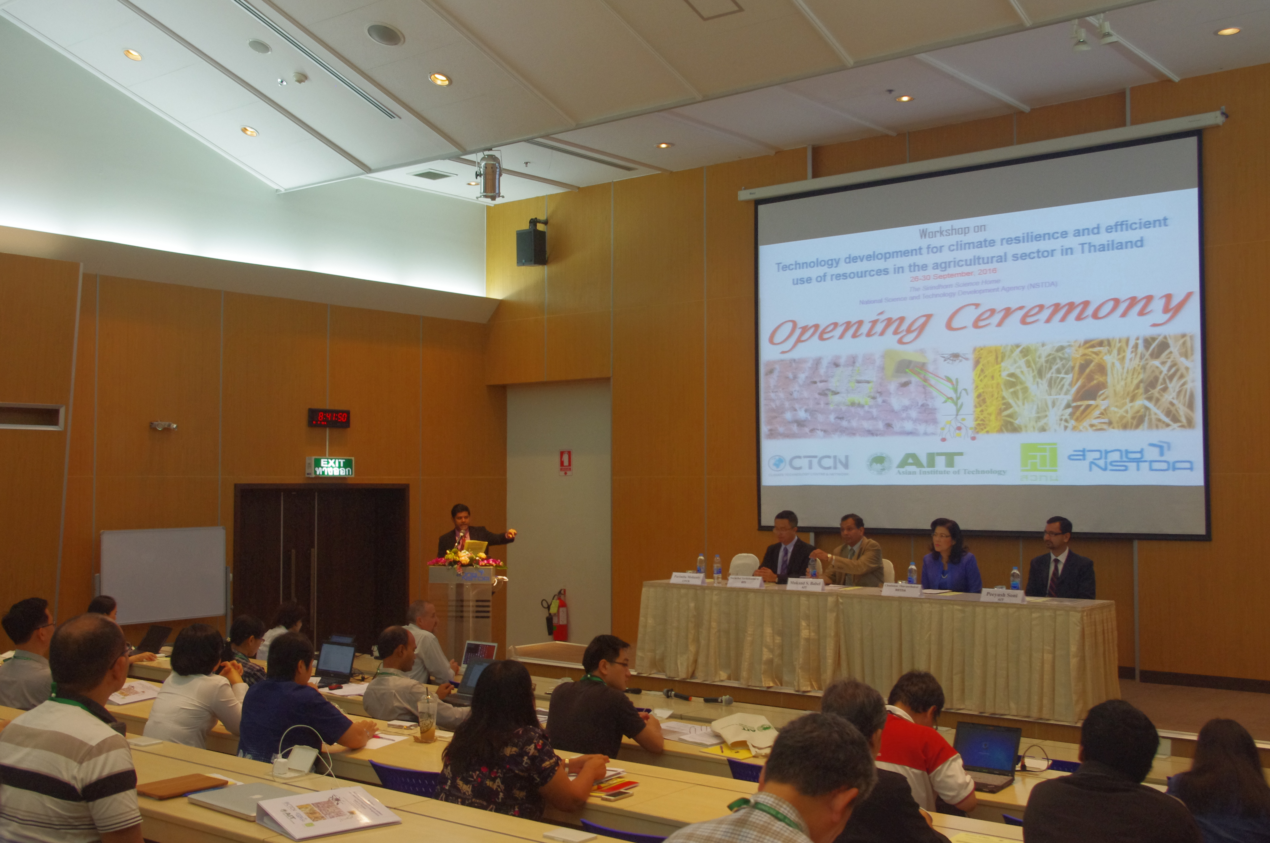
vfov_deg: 36.8
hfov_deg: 53.2
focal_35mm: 36
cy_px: 422
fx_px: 1268
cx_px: 635
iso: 800
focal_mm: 24.38
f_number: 5.6
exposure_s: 1/50
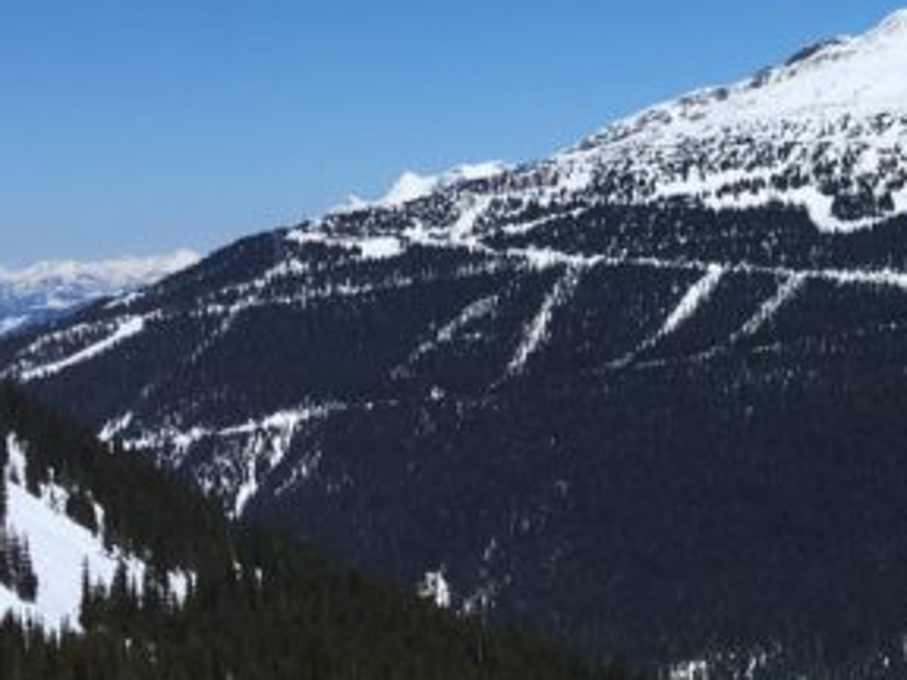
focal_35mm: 103
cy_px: 157
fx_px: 2699
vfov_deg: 14.3
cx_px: 1055
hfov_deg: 18.2
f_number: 2.2
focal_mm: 4.15
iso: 25
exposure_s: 1/4808
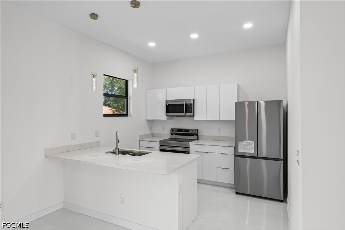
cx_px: 172
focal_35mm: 20
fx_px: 192
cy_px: 115
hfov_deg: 84.0
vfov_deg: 62.0
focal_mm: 20
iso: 200
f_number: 9
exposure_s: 1/4
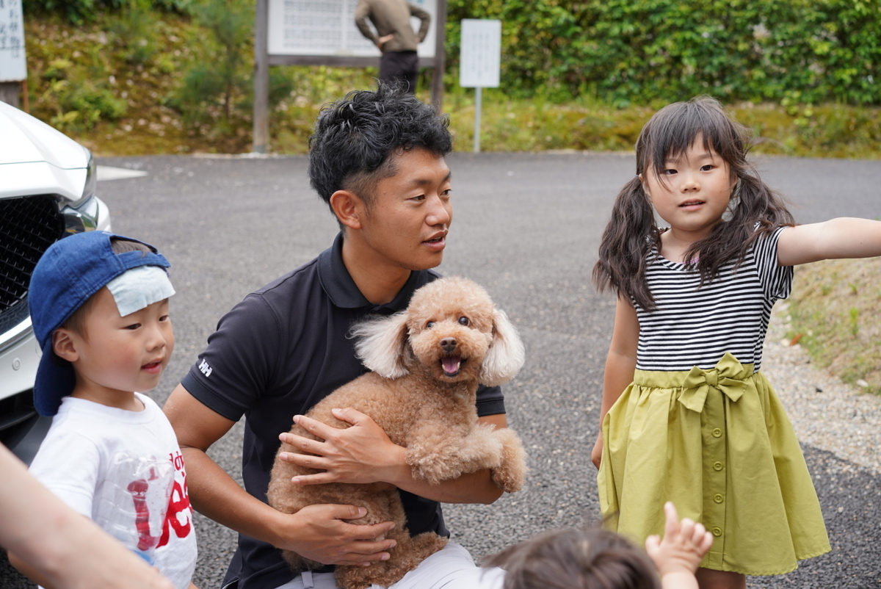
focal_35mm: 55
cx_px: 440
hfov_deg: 36.2
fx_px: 1347
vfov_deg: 24.7
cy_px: 294
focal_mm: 55
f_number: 5
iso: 100
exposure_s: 1/160
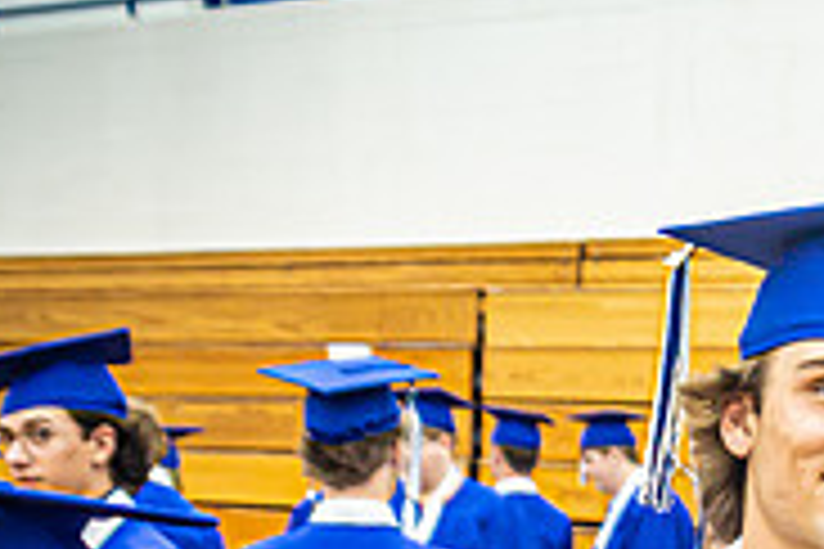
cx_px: 1022
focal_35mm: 114
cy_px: 720
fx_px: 2609
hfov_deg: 17.1
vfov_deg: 11.7
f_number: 2.8
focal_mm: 24
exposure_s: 1/200
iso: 2200
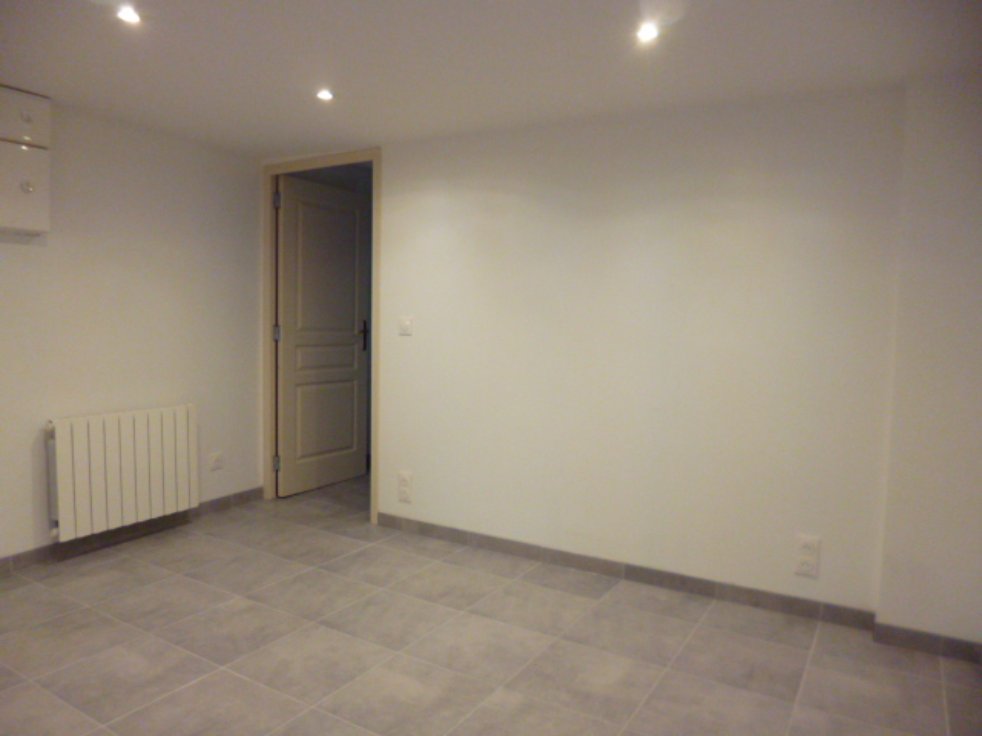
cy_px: 368
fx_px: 681
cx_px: 491
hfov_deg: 71.6
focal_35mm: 24
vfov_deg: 56.8
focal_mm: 4.3
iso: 400
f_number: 2.5
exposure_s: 1/60
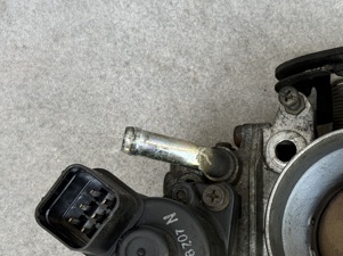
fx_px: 1009
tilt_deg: -81.4
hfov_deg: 19.0
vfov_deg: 14.3
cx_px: 307
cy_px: 251
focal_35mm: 102
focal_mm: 6.76
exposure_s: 1/121
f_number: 1.78
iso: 80
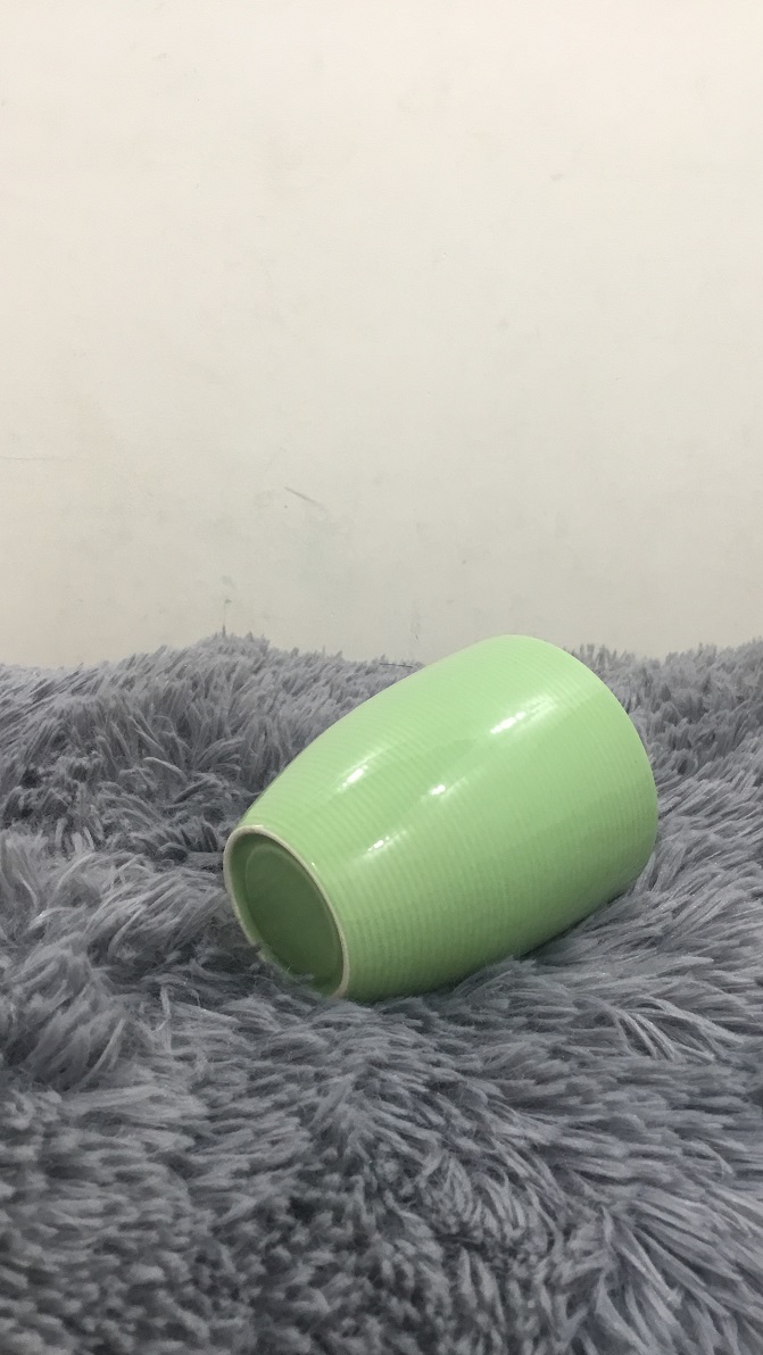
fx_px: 1222
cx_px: 403
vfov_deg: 58.0
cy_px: 681
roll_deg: +0.6
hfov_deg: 34.7
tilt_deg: -13.5
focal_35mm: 34
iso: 100
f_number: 2.4
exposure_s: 1/33
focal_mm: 3.3
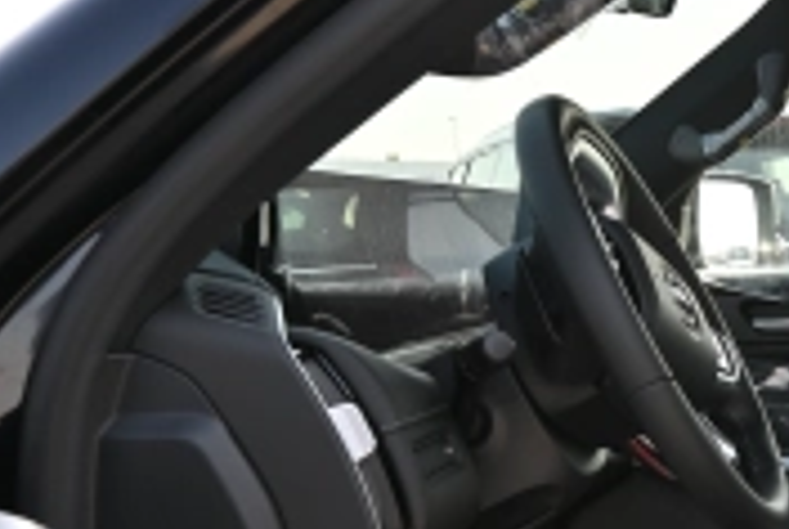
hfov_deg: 26.1
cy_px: 415
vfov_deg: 19.9
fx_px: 1493
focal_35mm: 68
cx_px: 973
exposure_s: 1/250
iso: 200
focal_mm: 16
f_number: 5.6
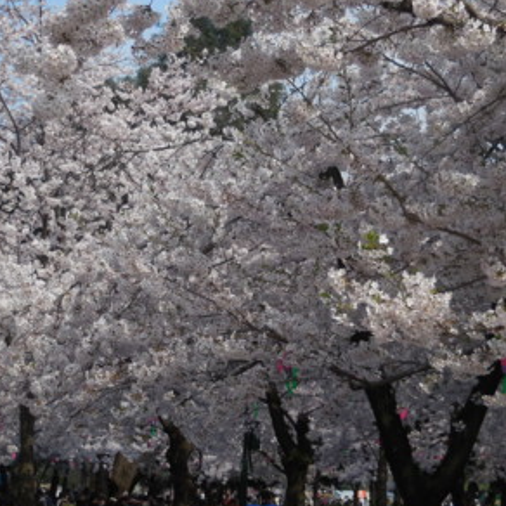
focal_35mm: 68
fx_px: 1125
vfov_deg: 25.3
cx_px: 220
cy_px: 275
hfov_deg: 25.3
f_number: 4.2
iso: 125
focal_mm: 8.1
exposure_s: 1/1000
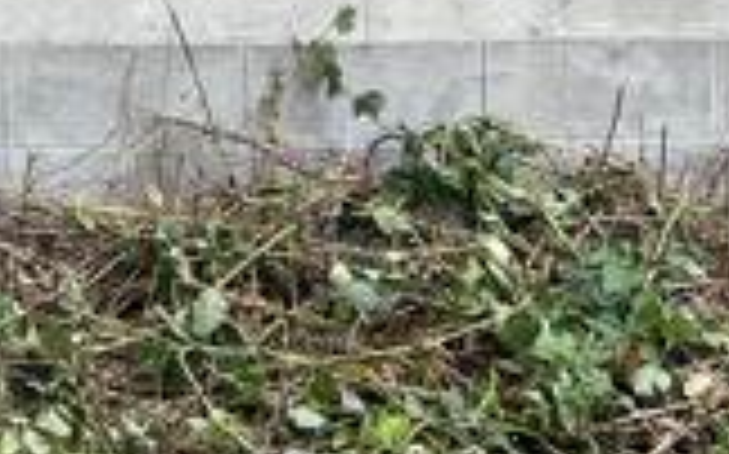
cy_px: -517
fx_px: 2700
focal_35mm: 136
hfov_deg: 14.0
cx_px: -508
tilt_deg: +5.1
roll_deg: +0.5
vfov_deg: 8.9
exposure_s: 1/153
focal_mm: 5.1
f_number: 1.6
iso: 40
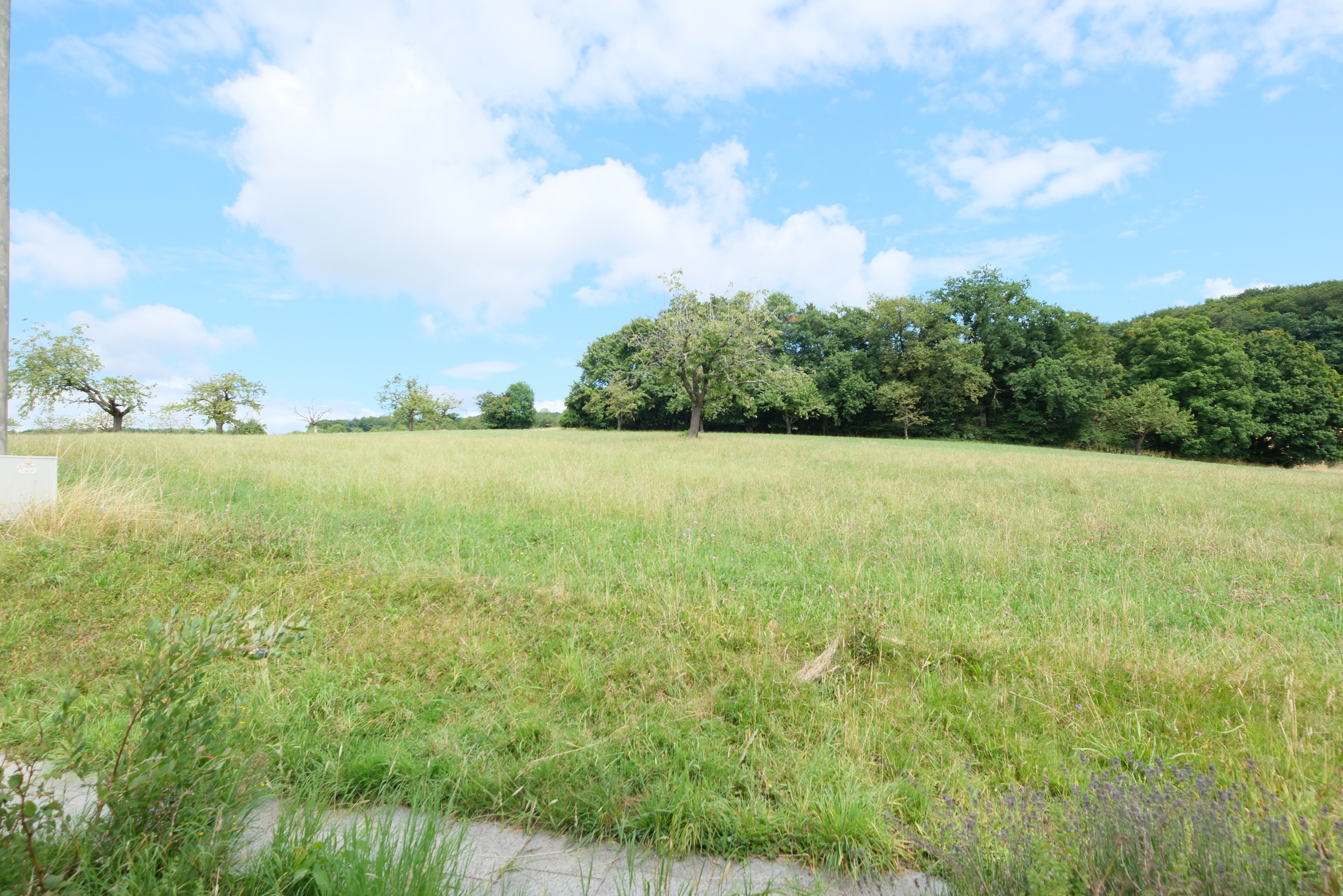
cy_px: 448
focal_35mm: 15
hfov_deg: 100.4
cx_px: 672
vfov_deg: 77.3
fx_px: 560
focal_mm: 10
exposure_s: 1/170
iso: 125
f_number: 5
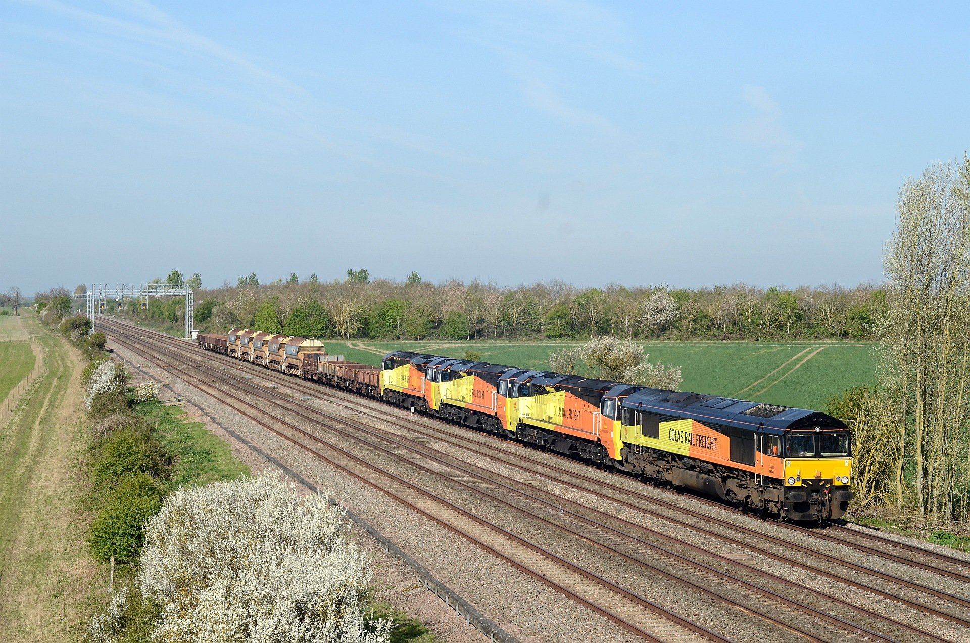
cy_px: 322
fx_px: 2017
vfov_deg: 18.1
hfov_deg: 27.0
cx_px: 485
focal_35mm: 75
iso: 400
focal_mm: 50
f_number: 9
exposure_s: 1/800
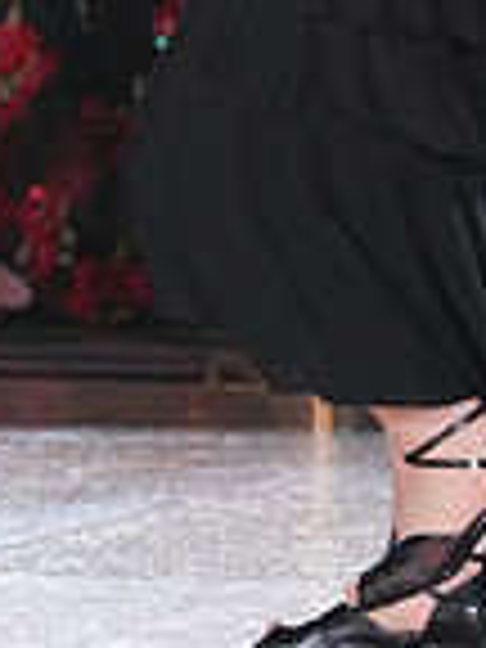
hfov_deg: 2.8
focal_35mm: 523
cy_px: -243
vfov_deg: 3.8
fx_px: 9790
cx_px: 88
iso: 2500
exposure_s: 1/400
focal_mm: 135
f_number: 4
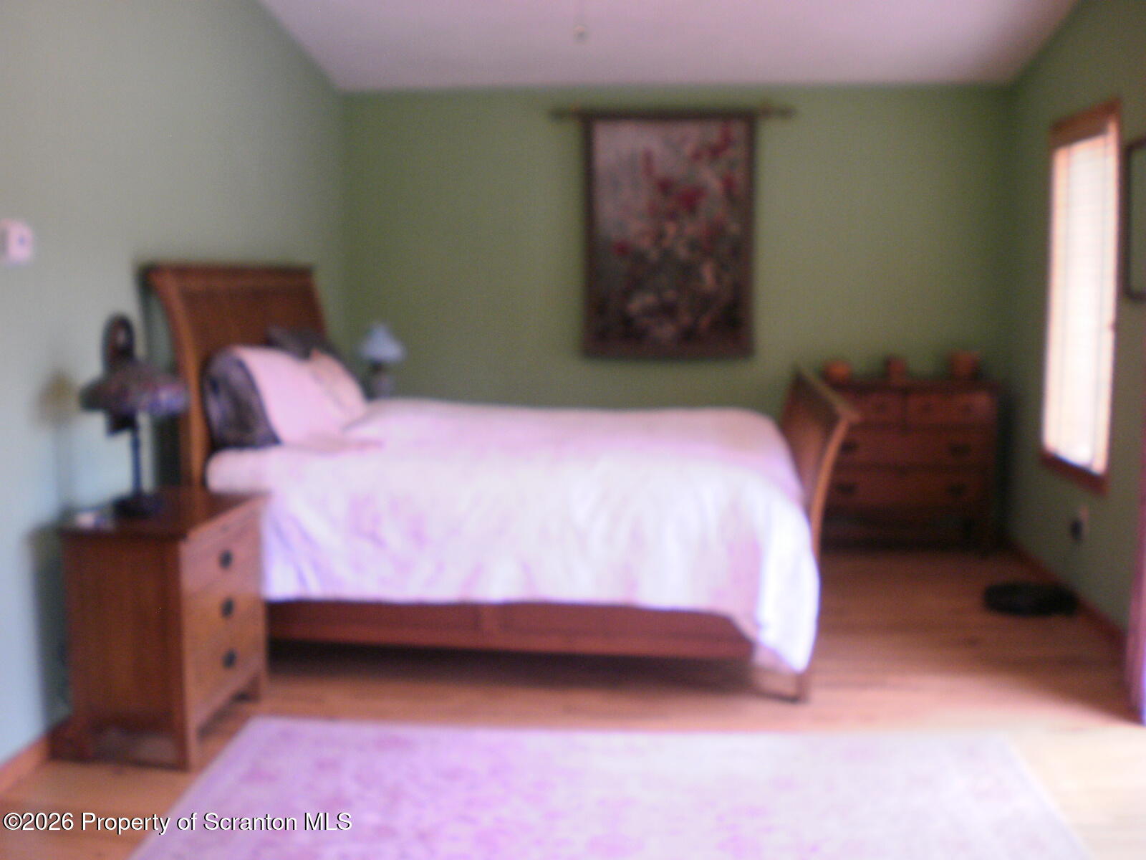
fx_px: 1192
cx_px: 573
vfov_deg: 39.7
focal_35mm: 36
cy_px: 430
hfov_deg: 51.4
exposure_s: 1/30
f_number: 3.1
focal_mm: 6.3
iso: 125
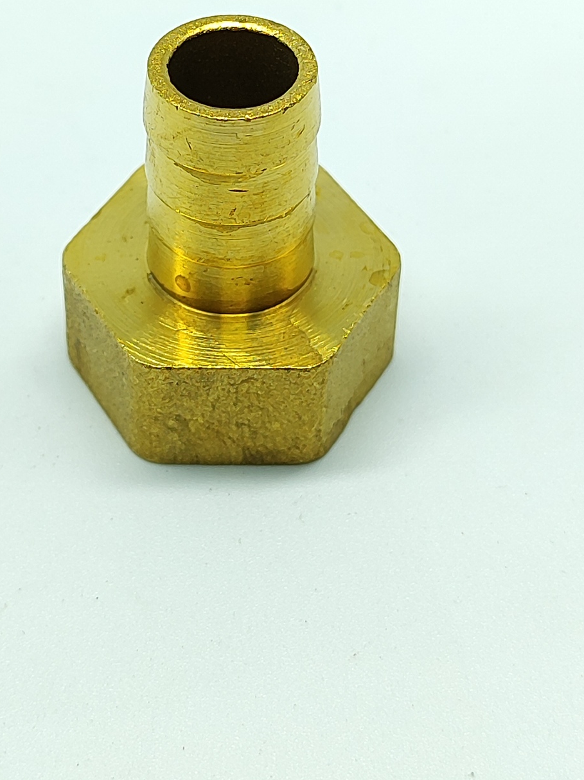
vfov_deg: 47.9
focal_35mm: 38
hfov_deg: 37.5
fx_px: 855
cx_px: 229
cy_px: 238
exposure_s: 1/160
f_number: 1.89
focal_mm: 5.89
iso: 160
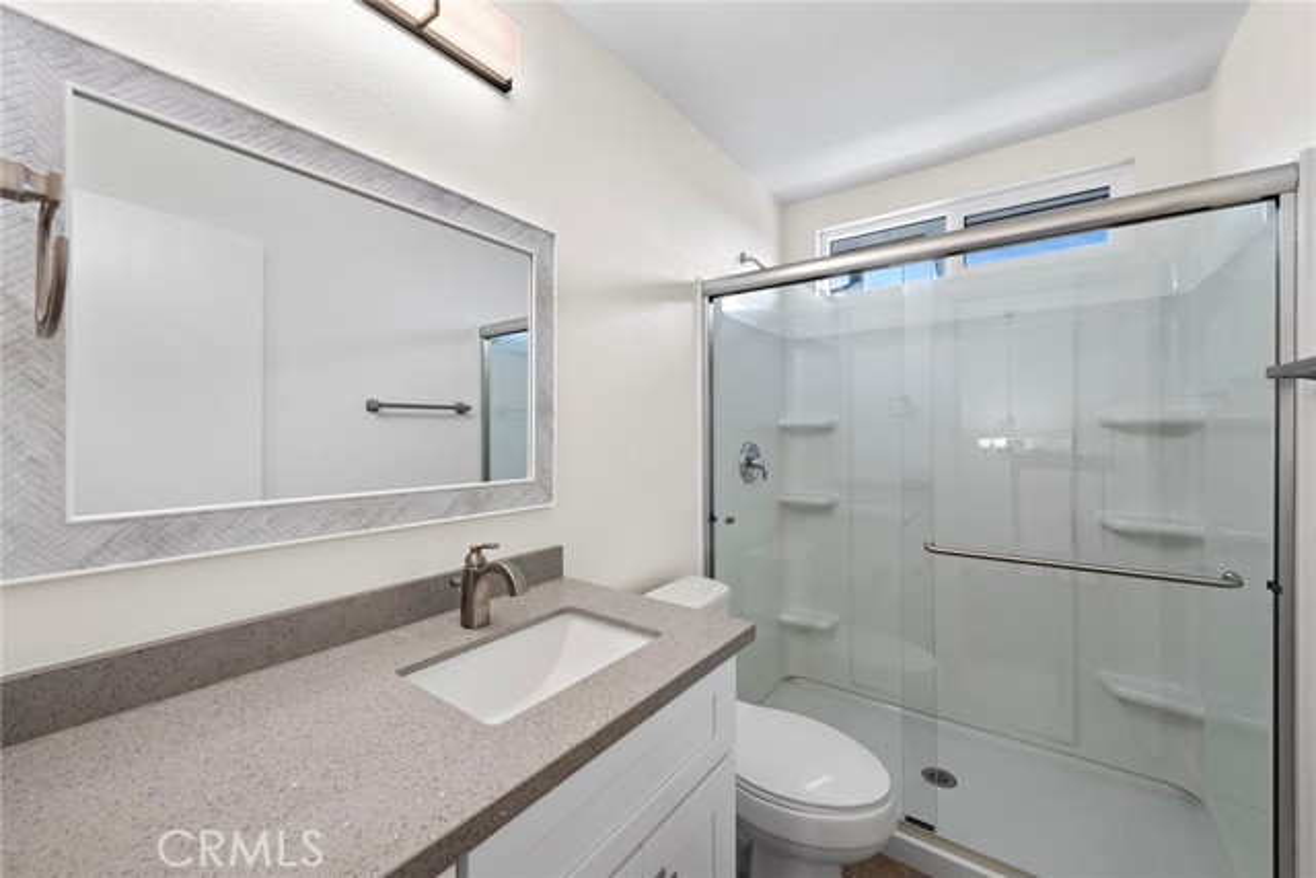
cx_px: 658
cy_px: 439
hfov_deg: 104.2
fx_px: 512
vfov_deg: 81.2
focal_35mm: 14
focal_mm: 14
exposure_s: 1/1.25
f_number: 7.1
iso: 125
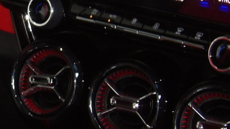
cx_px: -21
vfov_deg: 5.2
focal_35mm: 232
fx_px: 1415
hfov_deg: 9.2
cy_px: 57
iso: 200
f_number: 3.9
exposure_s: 1/29
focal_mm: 9.5
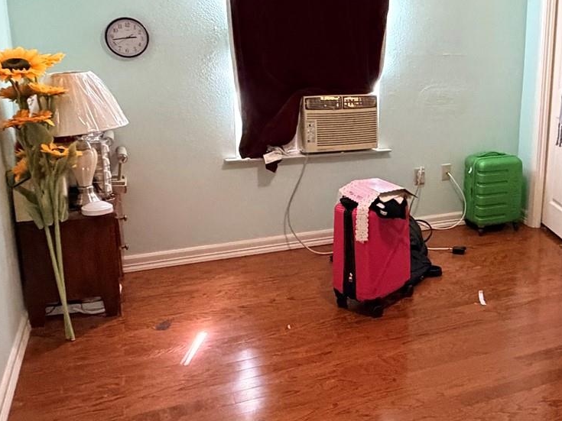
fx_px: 633
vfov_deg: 36.5
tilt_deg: -12.0
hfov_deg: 45.8
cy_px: 152
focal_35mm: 39
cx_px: 437
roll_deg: -2.0
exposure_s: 1/60
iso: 1000
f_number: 2.2
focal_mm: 2.22
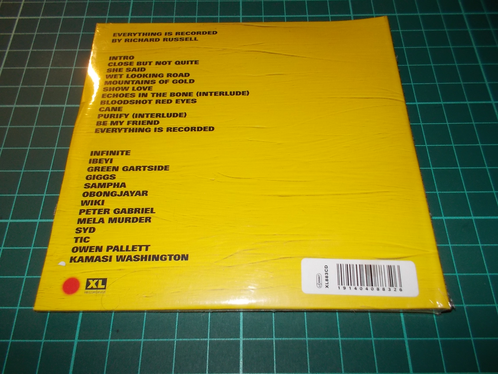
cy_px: 187
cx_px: 249
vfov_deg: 48.2
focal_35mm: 29
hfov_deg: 61.7
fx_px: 417
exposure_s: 1/30
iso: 200
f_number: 3.3
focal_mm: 4.1
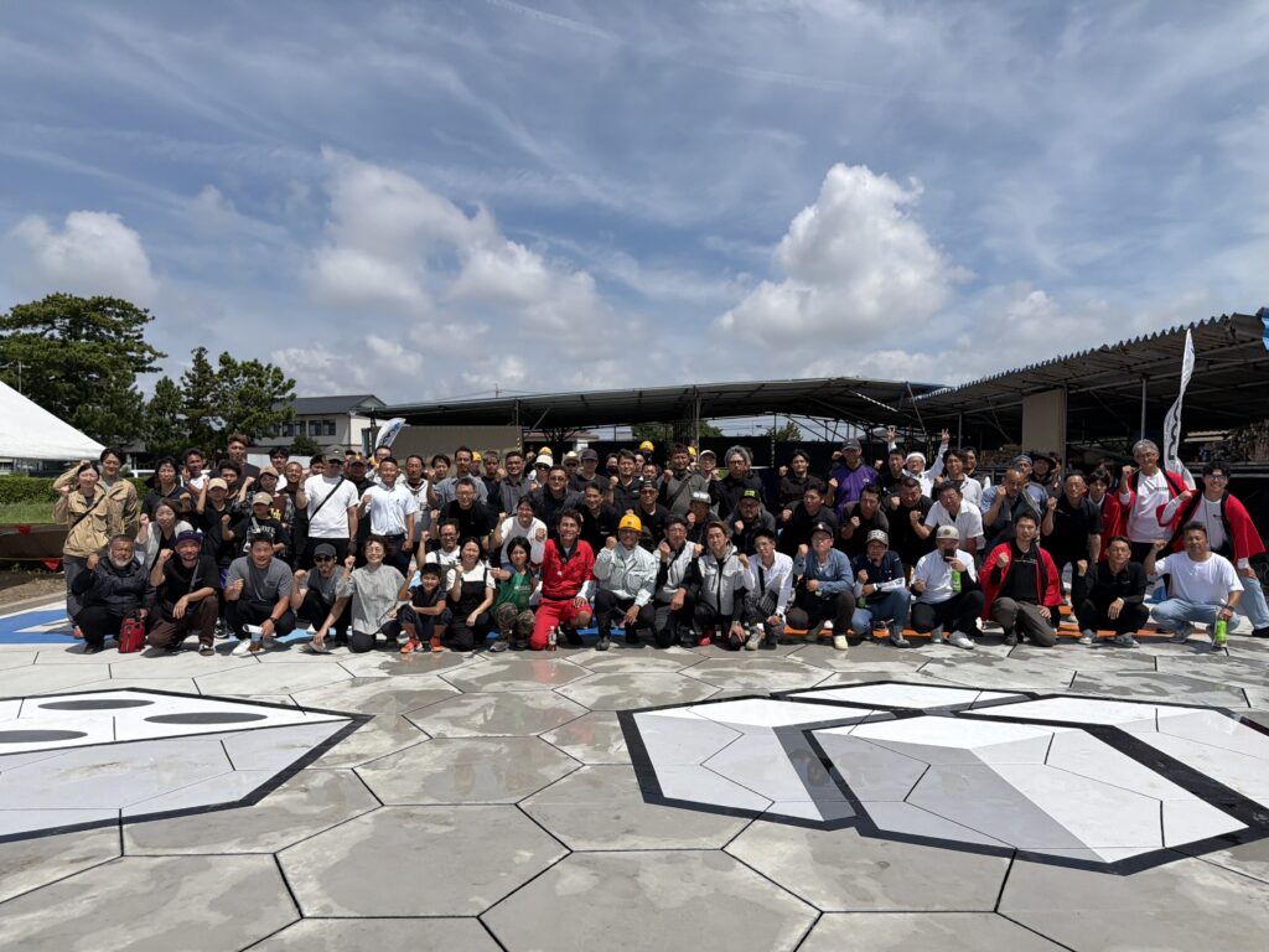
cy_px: 476
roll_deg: +0.8
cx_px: 634
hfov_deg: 71.6
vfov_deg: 56.8
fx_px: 880
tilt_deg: -1.9
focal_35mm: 24
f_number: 1.78
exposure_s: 1/55556
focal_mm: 6.76
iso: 400
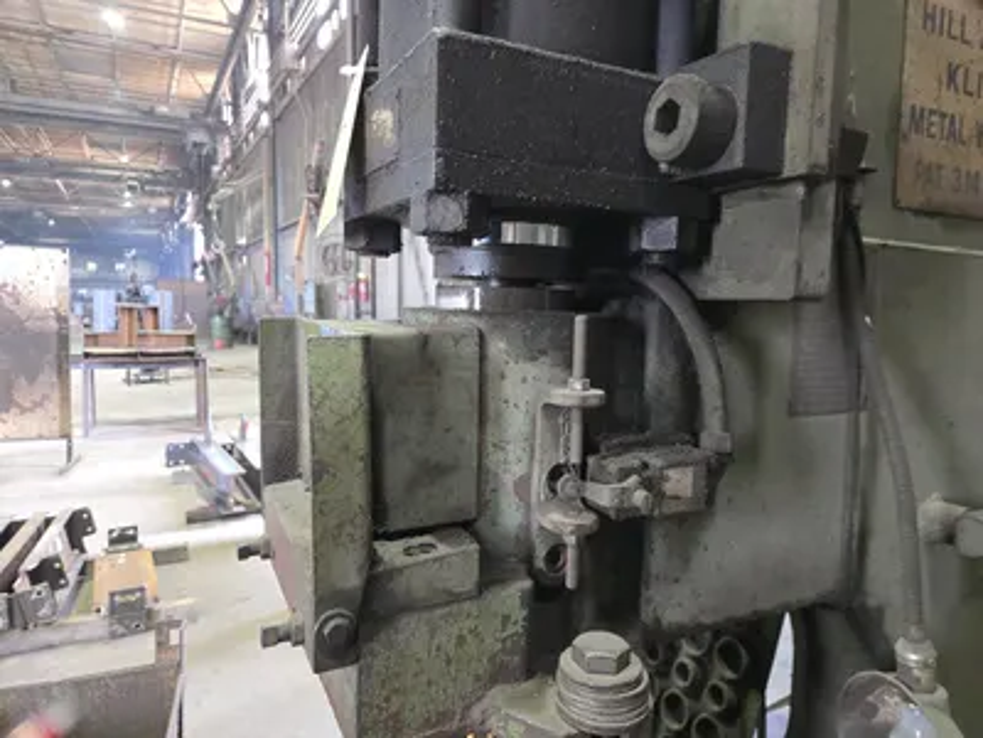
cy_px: 369
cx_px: 492
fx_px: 653
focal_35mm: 23
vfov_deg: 58.9
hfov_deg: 73.9
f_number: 1.8
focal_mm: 5.4
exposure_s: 1/60
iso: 640
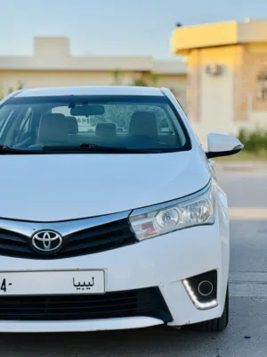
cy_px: 178
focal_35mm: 77
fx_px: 792
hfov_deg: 19.1
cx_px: 134
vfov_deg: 25.3
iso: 25
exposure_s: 1/219
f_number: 2.8
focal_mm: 9
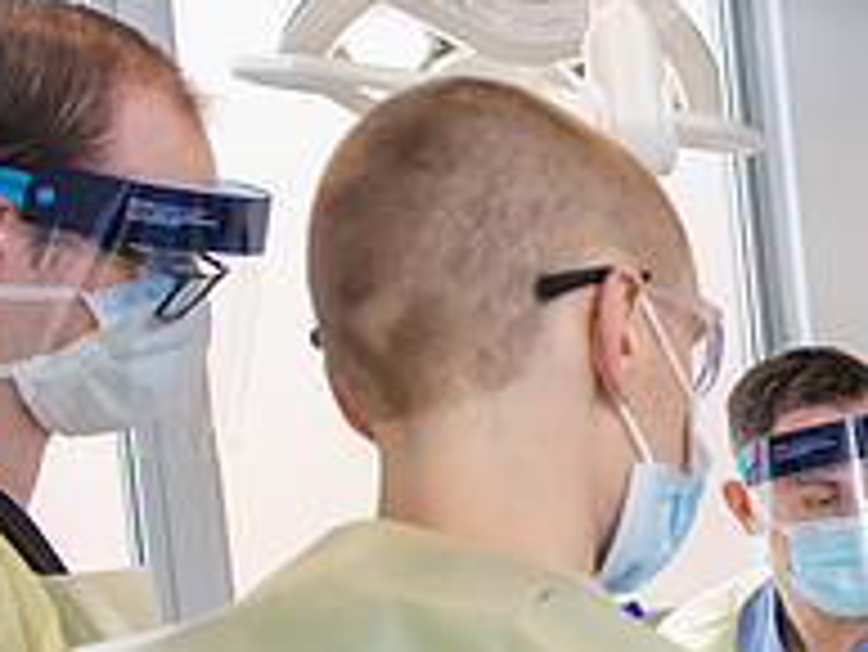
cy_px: 650
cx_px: 1169
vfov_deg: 18.4
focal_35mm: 78
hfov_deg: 22.1
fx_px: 1957
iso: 500
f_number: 4
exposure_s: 1/200
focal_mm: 27
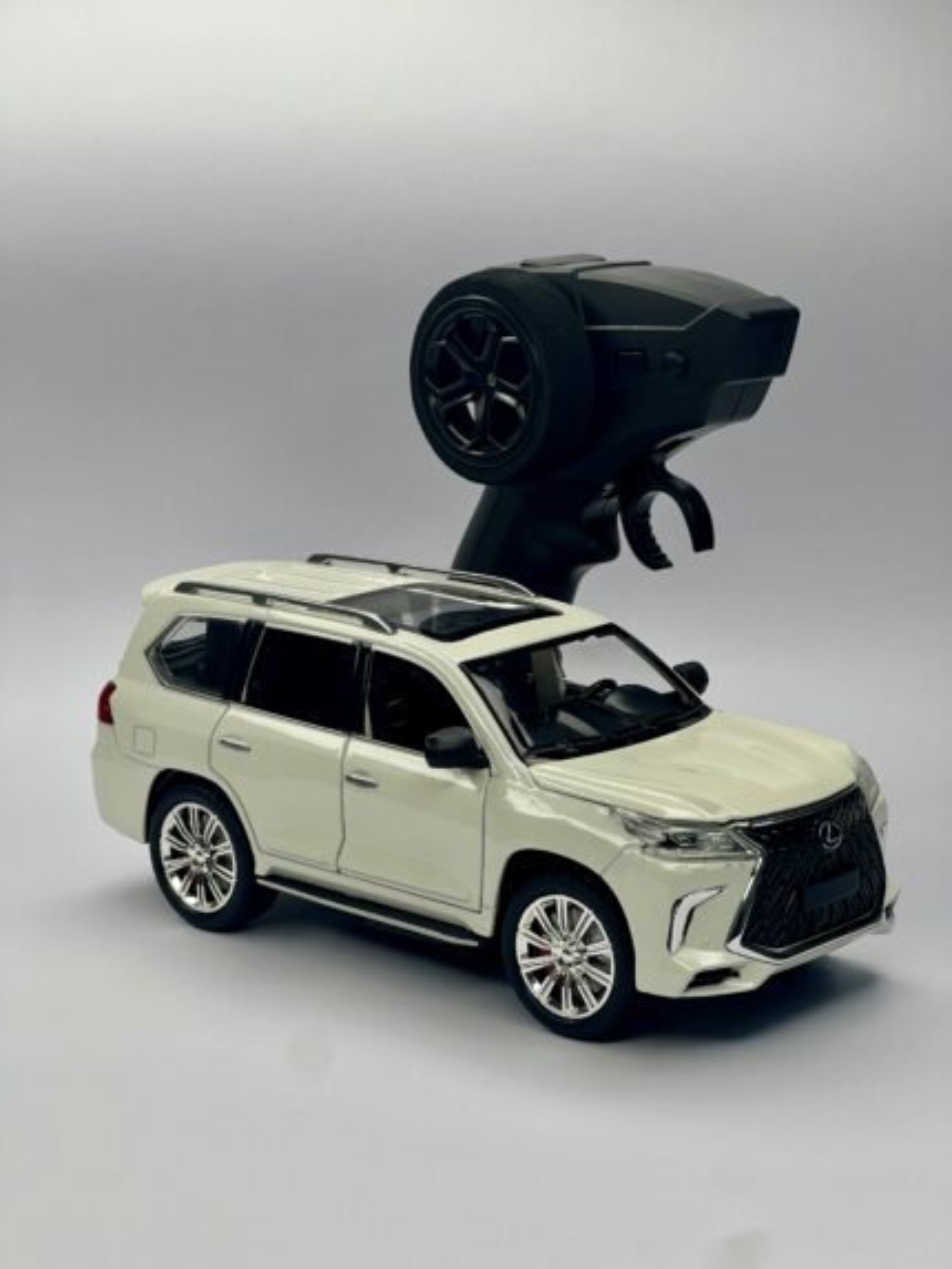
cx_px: 476
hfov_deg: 19.1
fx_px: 2822
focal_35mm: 77
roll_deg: +1.8
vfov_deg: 25.3
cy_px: 634
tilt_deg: -11.5
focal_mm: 9
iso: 32
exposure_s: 1/235
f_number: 2.8
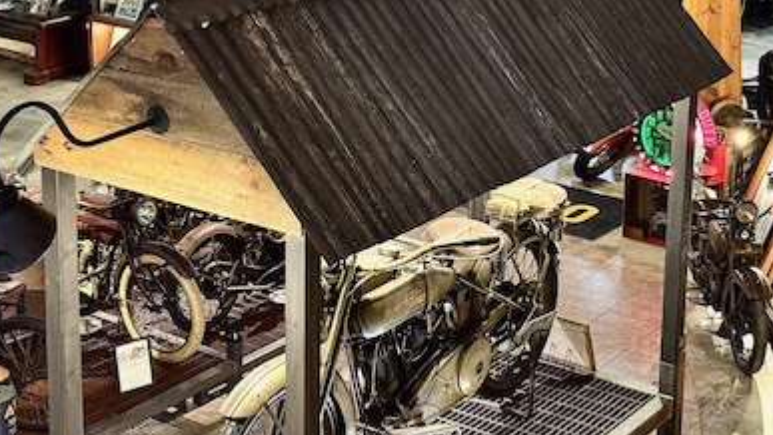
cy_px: 64
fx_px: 1661
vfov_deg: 14.8
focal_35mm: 81
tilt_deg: -16.1
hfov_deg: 26.1
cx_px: 479
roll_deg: -2.4
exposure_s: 1/30
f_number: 1.78
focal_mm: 6.76
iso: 640
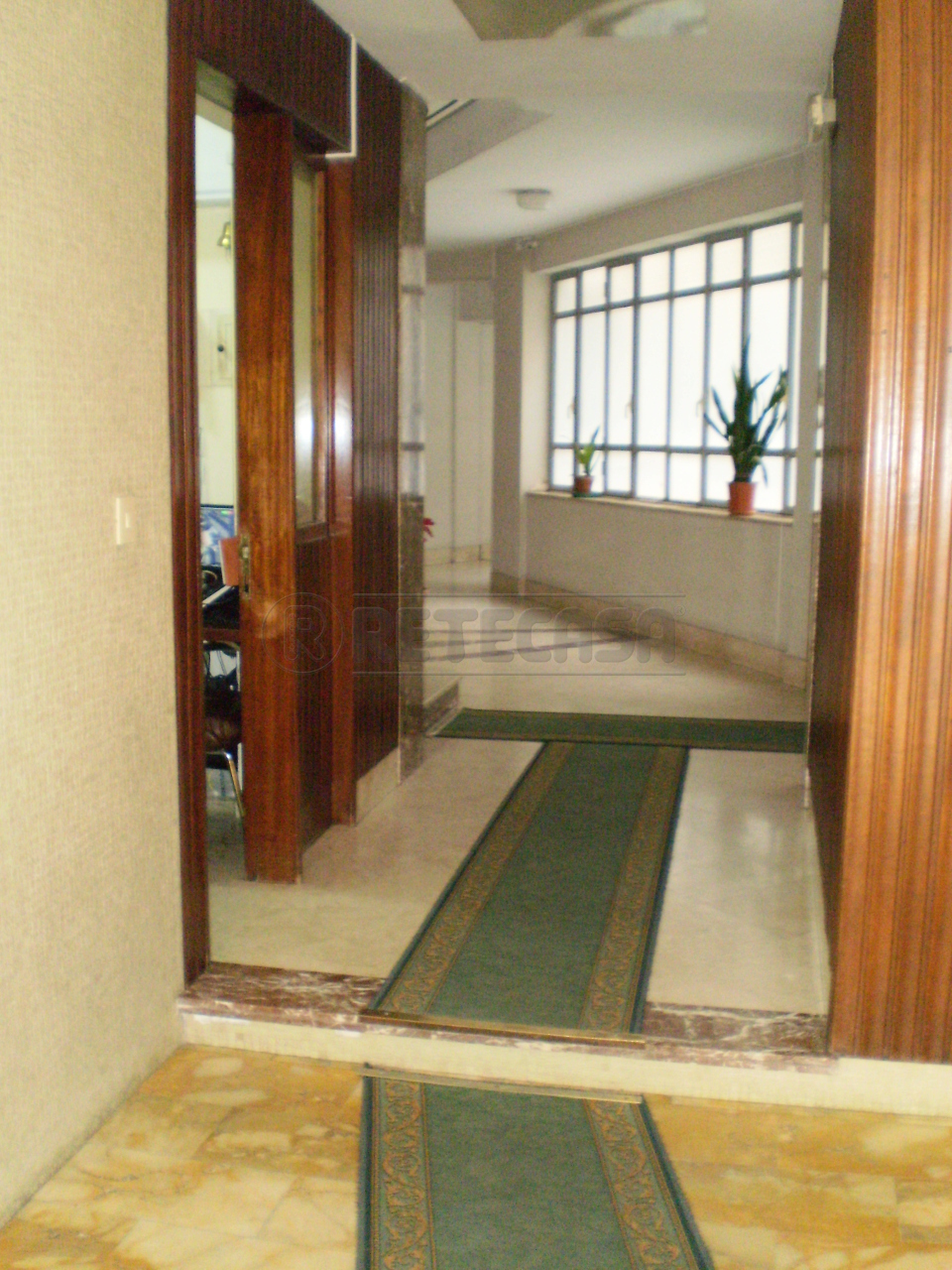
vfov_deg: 51.4
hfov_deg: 39.7
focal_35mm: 36
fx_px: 1320
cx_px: 476
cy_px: 635
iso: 500
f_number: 3.1
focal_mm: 6.3
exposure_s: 1/30
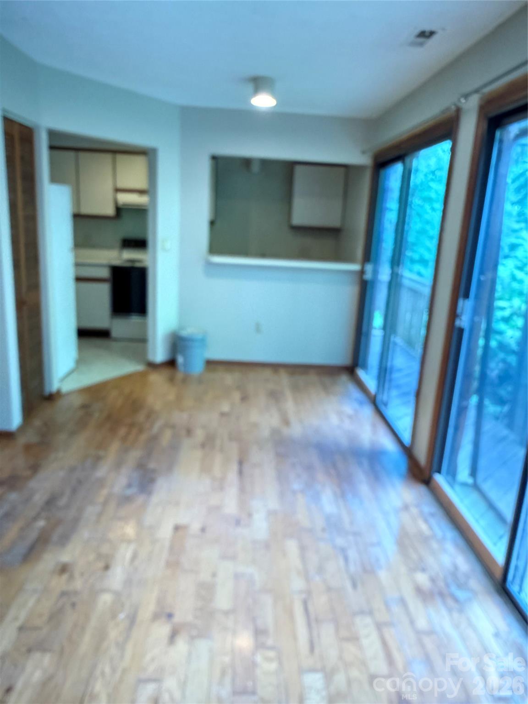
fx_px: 488
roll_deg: -4.1
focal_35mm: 24
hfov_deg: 56.8
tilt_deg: -12.4
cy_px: 352
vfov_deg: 71.6
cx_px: 264
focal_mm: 2.22
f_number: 2.2
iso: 1600
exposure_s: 1/49
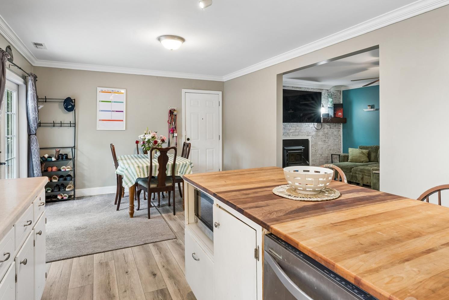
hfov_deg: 78.5
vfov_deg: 57.0
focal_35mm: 22
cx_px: 241
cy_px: 128
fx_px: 274
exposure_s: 1/1.25
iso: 400
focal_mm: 16
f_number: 13
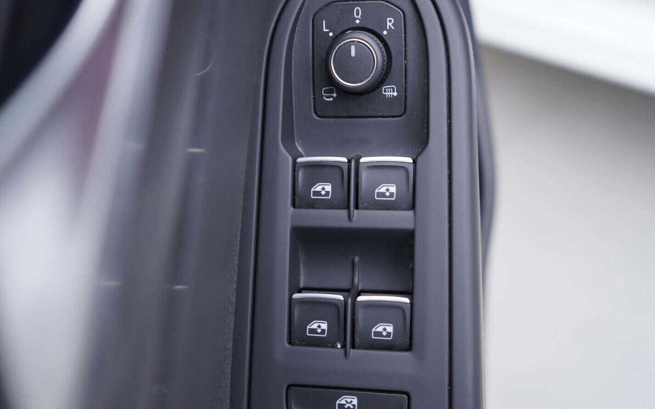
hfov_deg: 52.8
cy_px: 215
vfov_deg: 34.4
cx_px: 327
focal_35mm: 37
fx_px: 660
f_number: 2.8
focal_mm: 24
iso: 160
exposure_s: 1/40
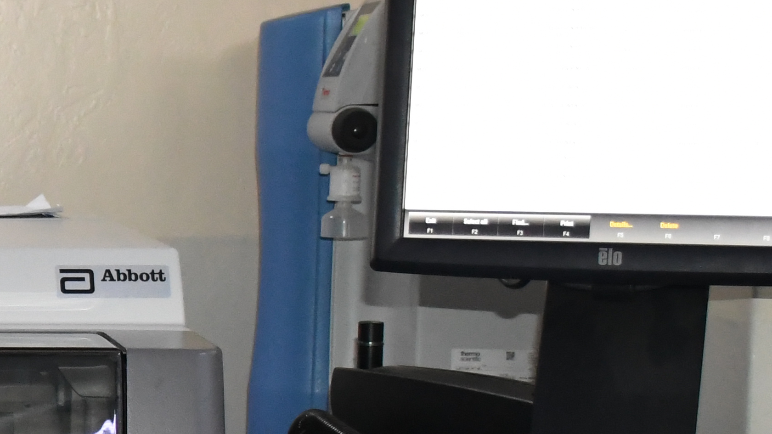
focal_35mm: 118
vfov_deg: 10.2
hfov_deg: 17.0
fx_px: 2415
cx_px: -244
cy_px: 320
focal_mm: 23
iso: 3200
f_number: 3.8
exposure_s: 1/100
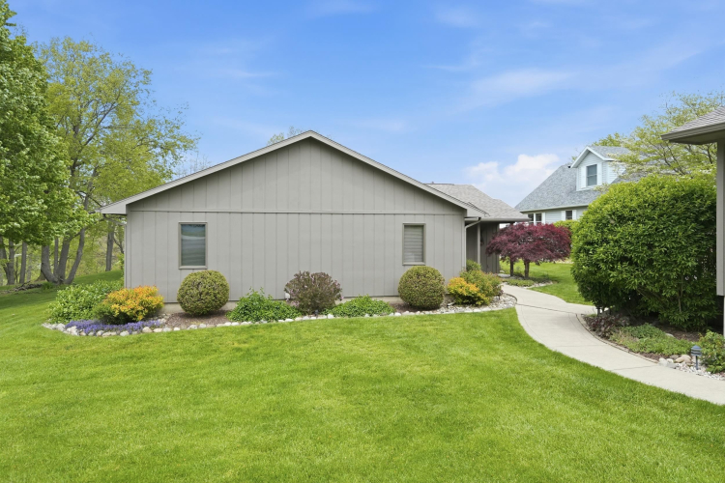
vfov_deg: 56.1
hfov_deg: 77.3
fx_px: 453
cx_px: 362
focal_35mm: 22
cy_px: 242
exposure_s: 1/4000
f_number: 4
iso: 1600
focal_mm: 15
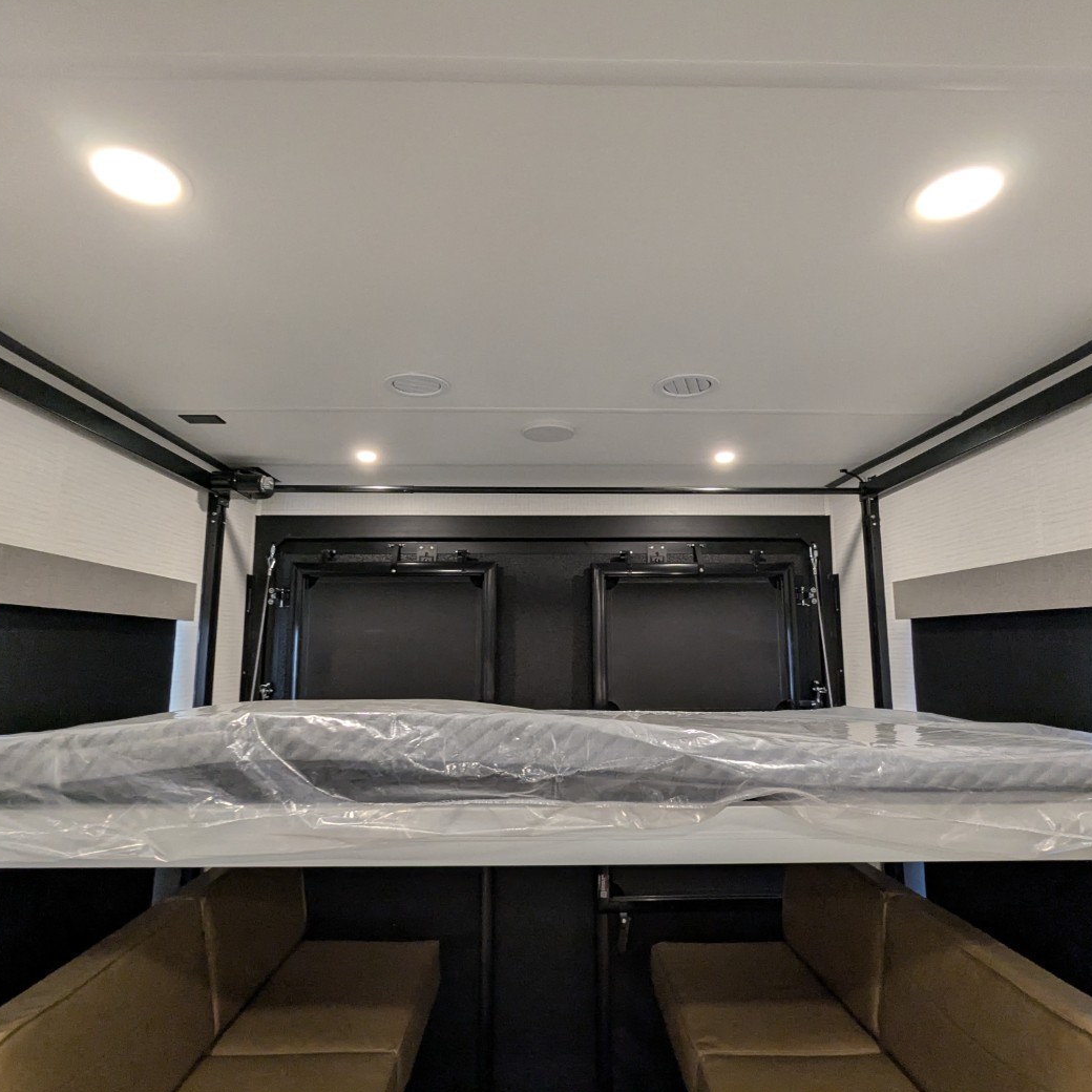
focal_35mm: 19
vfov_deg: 77.7
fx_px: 678
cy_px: 546
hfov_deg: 77.7
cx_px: 551
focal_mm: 2.35
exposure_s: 1/34.6
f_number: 2.2
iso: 227
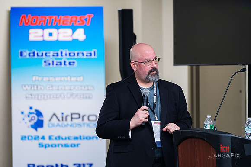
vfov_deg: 6.2
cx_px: 126
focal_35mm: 221
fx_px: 1539
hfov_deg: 9.3
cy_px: 79
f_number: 4
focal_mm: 200
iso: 1000
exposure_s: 1/200
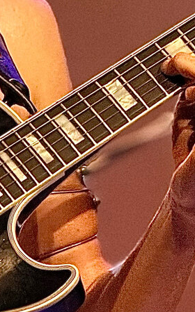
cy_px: 100
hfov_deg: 2.2
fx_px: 5153
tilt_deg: +6.4
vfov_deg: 3.5
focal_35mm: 605
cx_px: -109
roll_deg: +0.5
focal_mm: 16.9
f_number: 2.8
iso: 320
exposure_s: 1/100
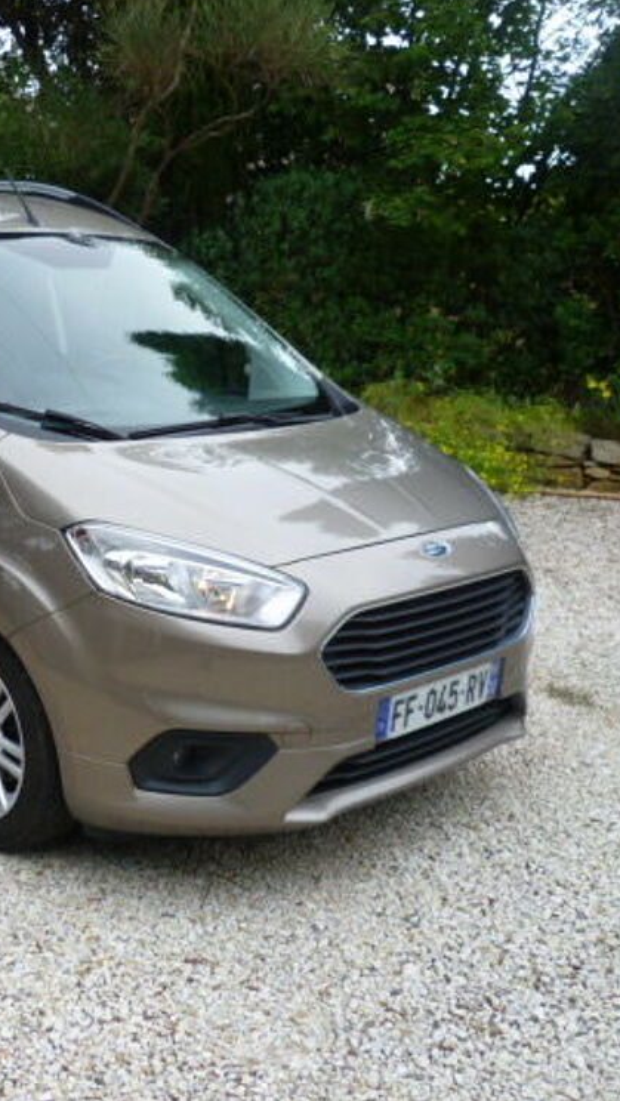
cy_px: 549
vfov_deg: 49.4
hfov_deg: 27.5
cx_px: 13
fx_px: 1197
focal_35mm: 41
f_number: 2.8
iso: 80
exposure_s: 1/250
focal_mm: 5
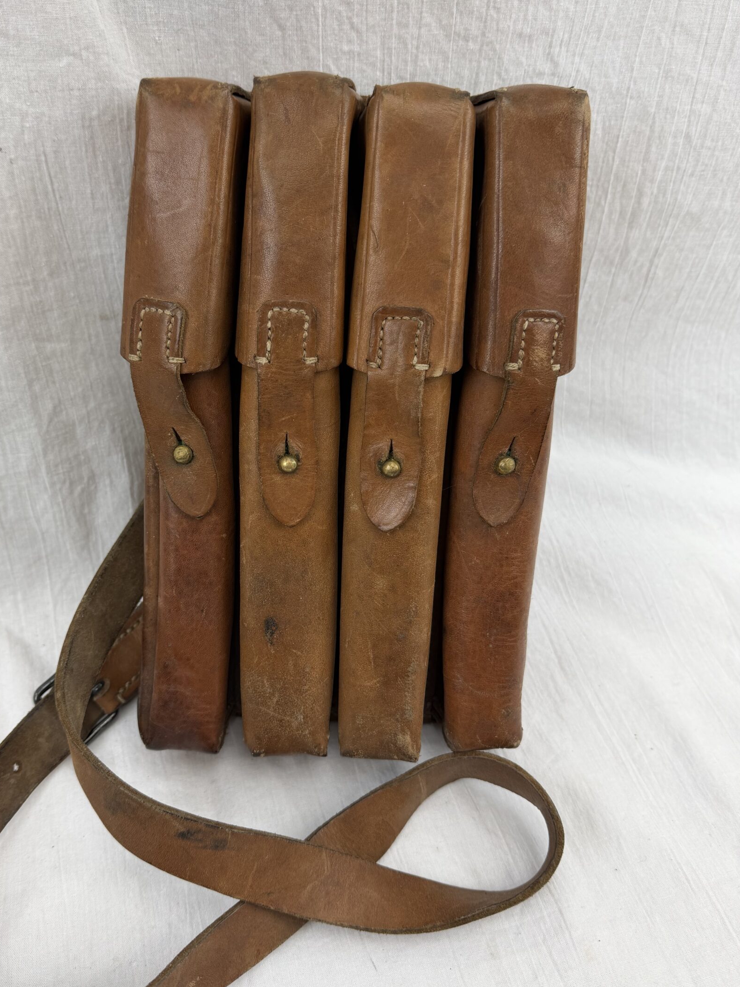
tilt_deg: -44.4
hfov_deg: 48.0
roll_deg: -2.0
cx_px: 307
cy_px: 476
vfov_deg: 61.6
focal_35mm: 29
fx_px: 827
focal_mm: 6.76
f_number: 1.78
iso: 50
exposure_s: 1/121
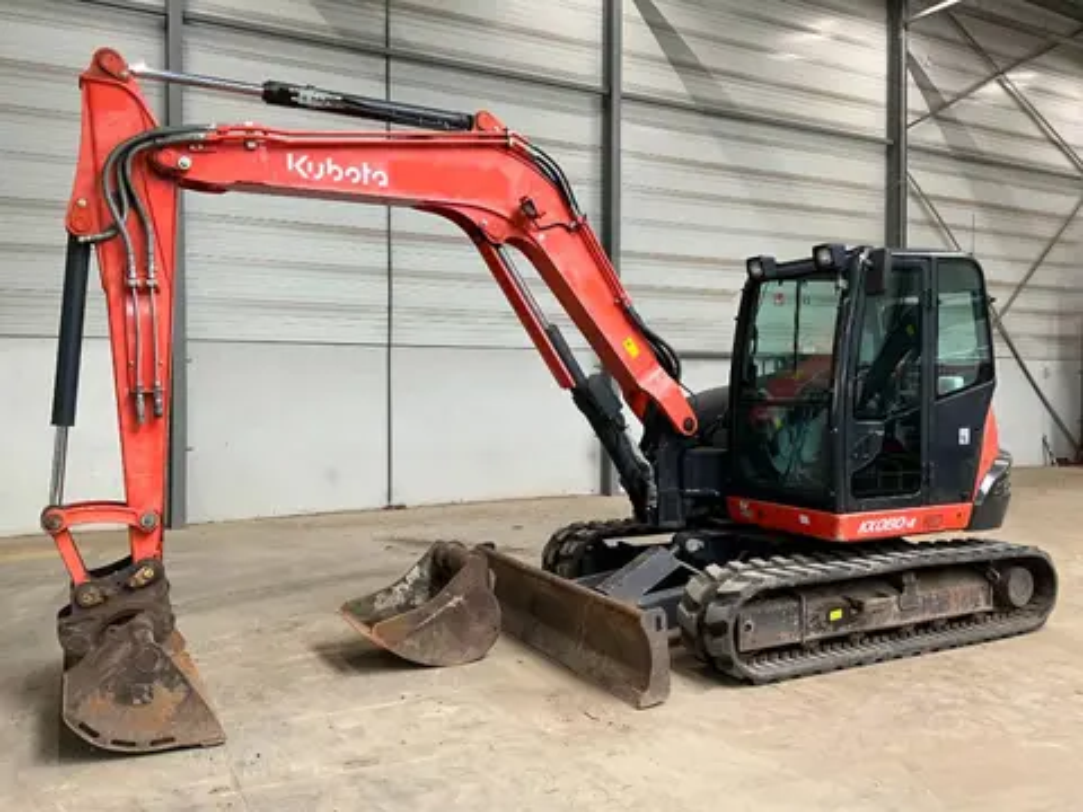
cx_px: 542
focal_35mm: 29
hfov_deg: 61.7
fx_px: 907
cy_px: 406
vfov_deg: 48.2
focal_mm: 3
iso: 80
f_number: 1.8
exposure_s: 1/60
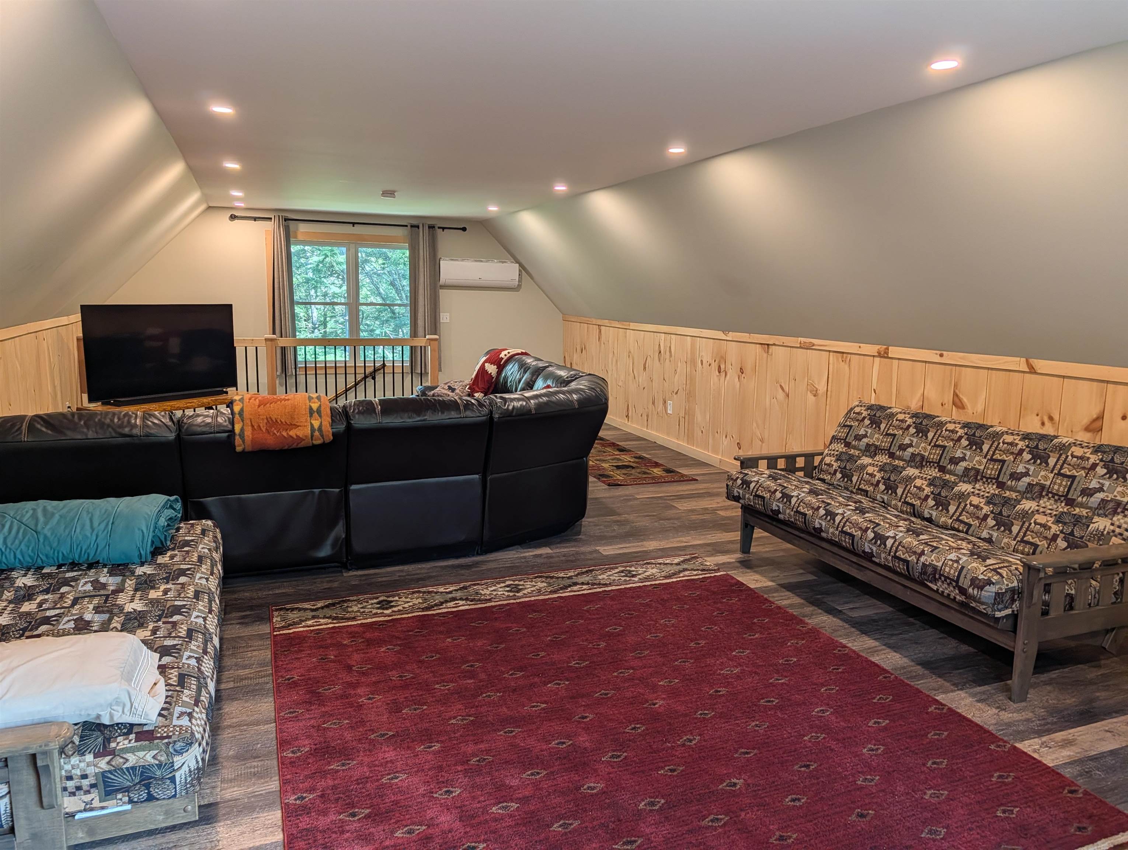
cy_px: 425
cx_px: 564
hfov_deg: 71.5
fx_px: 783
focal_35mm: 24
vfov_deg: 56.9
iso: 33
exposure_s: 1/120
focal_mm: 6.9
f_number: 1.68
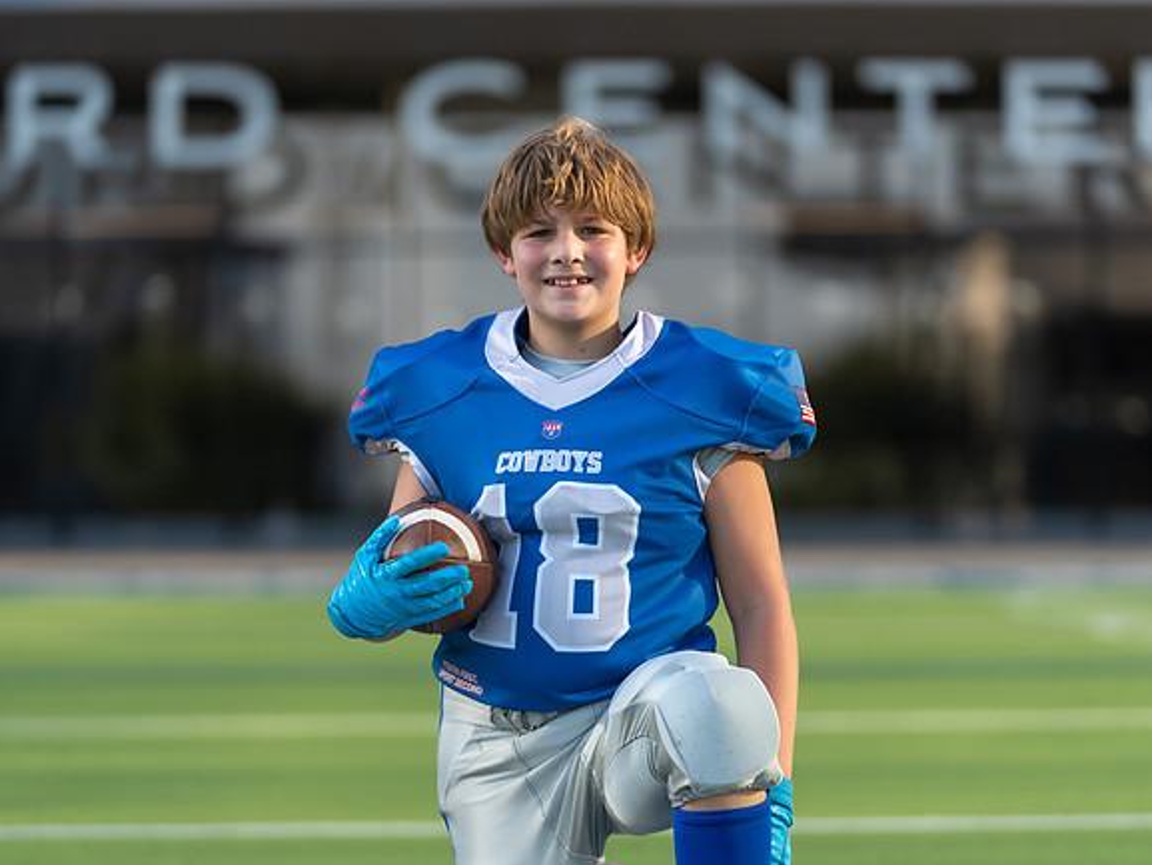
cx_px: 585
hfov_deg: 11.4
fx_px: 5759
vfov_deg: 8.6
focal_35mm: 173
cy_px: 465
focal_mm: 131
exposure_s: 1/640
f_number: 2.8
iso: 100
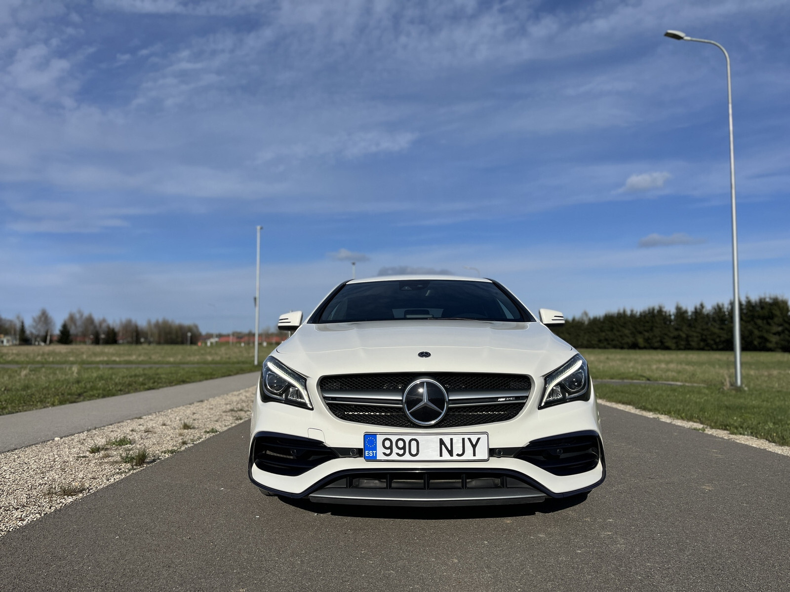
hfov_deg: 67.3
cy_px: 296
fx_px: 593
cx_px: 395
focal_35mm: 26
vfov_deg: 53.1
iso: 50
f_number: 1.6
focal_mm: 5.1
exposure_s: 1/6494
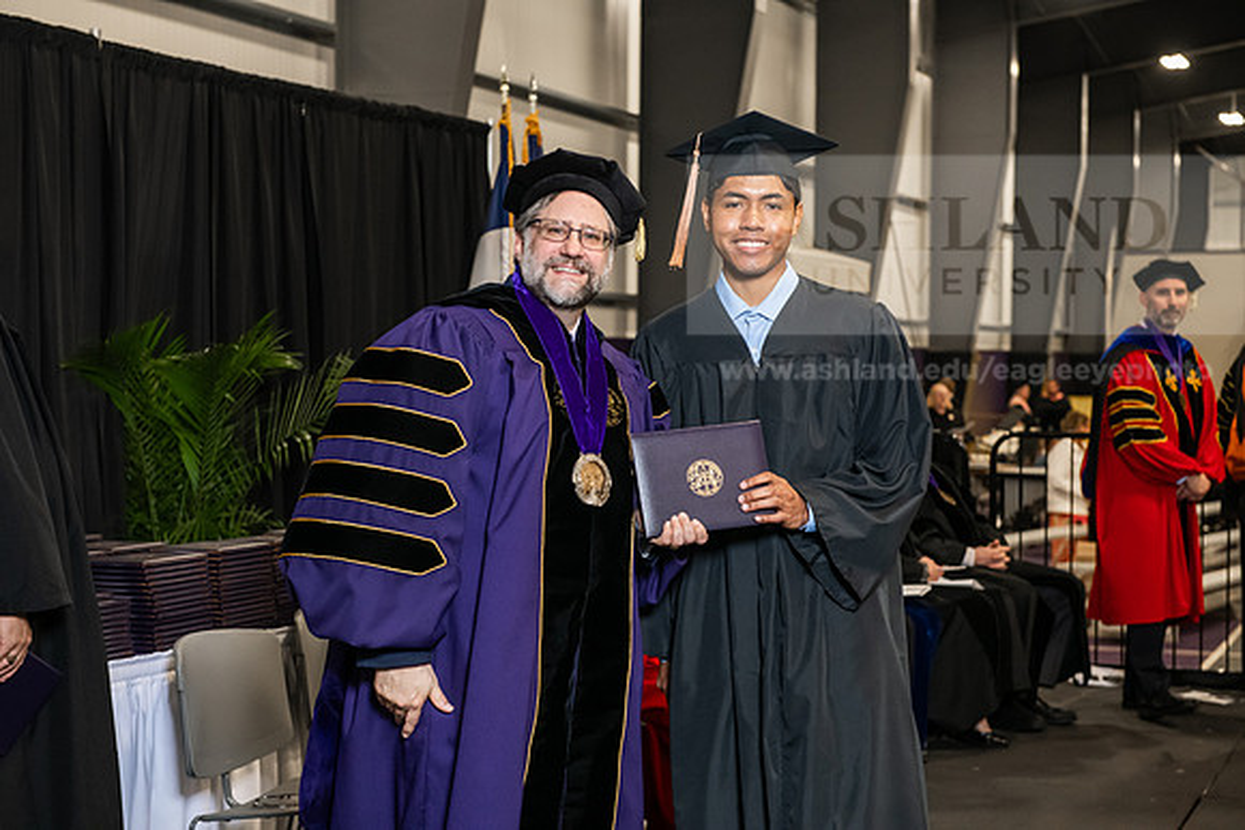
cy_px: 415
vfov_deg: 19.5
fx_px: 2421
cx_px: 622
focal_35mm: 70
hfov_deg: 28.8
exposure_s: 1/200
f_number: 5
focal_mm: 70
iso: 2500
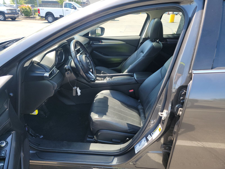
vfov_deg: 56.8
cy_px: 84
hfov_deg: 71.6
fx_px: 156
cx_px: 112
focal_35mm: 24
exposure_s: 1/119
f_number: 1.8
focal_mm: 6.7
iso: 58
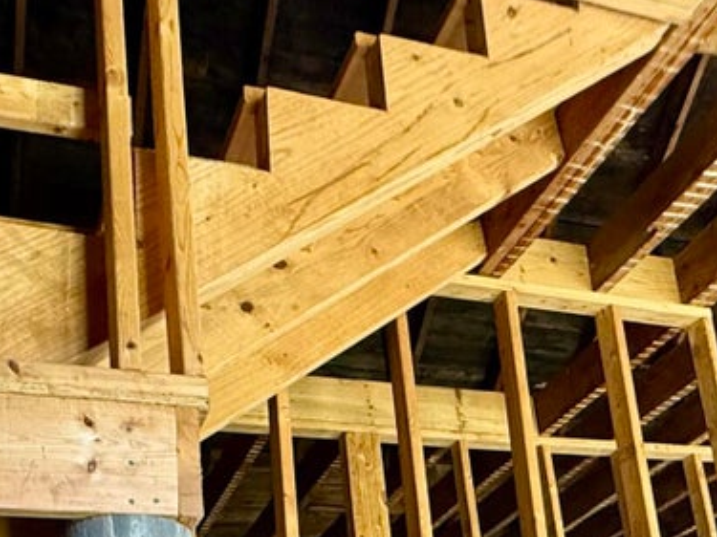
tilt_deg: +16.3
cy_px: 612
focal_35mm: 51
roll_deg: +3.7
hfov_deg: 37.4
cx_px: 290
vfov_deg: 26.0
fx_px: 1056
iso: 320
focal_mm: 2.22
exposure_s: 1/72
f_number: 2.2
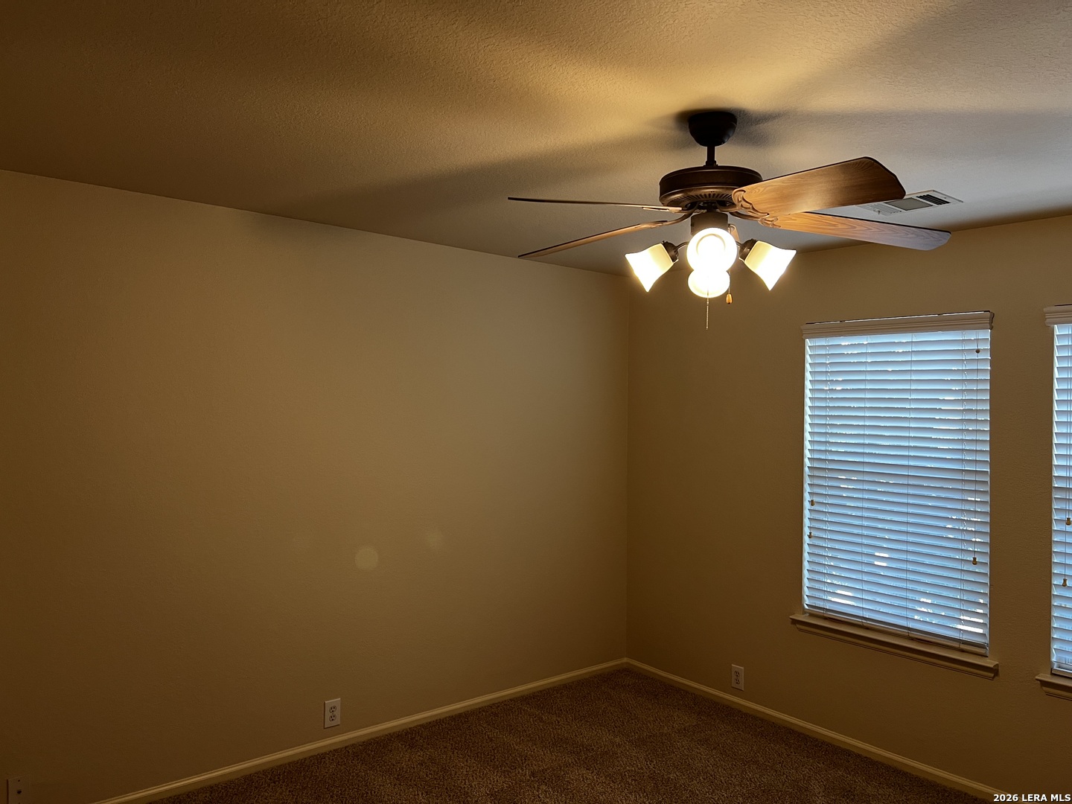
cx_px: 536
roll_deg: -1.0
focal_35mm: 26
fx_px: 805
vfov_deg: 53.1
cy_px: 402
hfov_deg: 67.3
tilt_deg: -0.3
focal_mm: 5.7
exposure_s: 1/60
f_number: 1.5
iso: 100
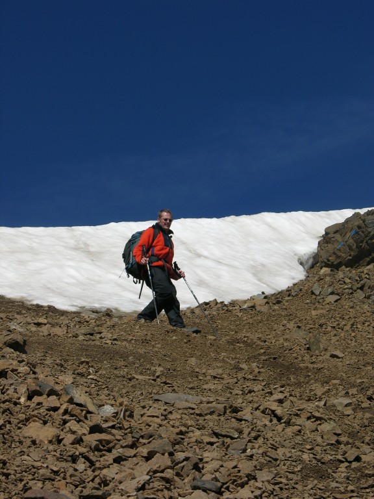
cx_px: 187
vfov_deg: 17.9
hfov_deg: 13.5
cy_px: 250
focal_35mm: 110
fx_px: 1585
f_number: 5.8
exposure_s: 1/472
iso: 50
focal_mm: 27.3
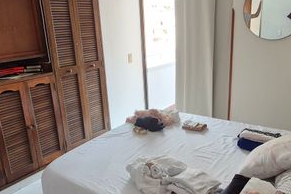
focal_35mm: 31
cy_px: 109
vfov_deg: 42.2
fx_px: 251
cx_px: 144
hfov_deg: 60.3
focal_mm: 2.2
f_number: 2.2
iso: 64
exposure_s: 1/60
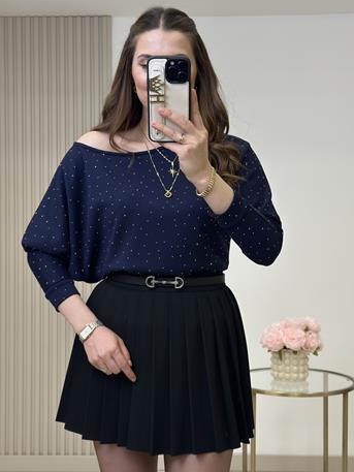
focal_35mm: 56
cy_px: 251
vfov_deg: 34.3
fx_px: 763
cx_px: 172
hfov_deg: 26.1
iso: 80
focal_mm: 6.86
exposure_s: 1/209
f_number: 1.78
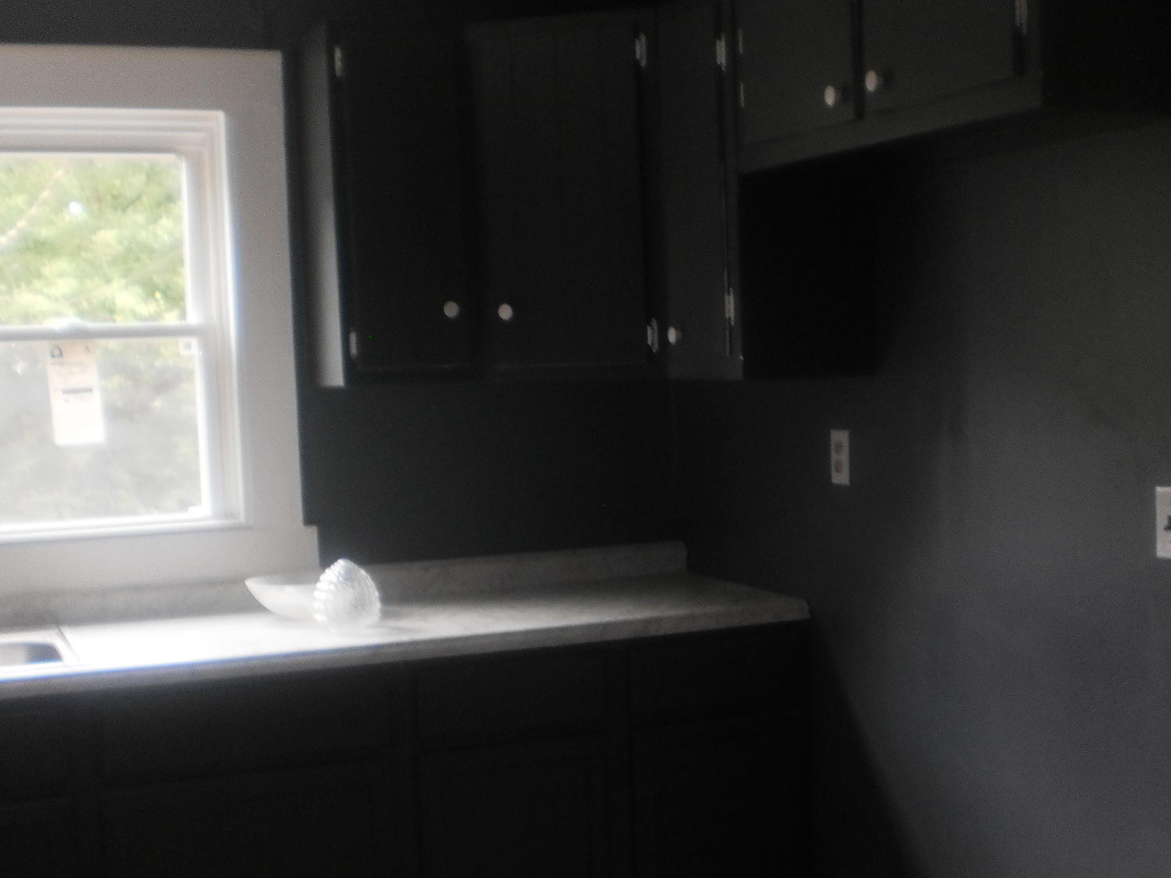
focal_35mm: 49
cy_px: 527
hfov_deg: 38.8
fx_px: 1657
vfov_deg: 29.6
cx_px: 673
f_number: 3.1
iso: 125
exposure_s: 1/30
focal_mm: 6.3
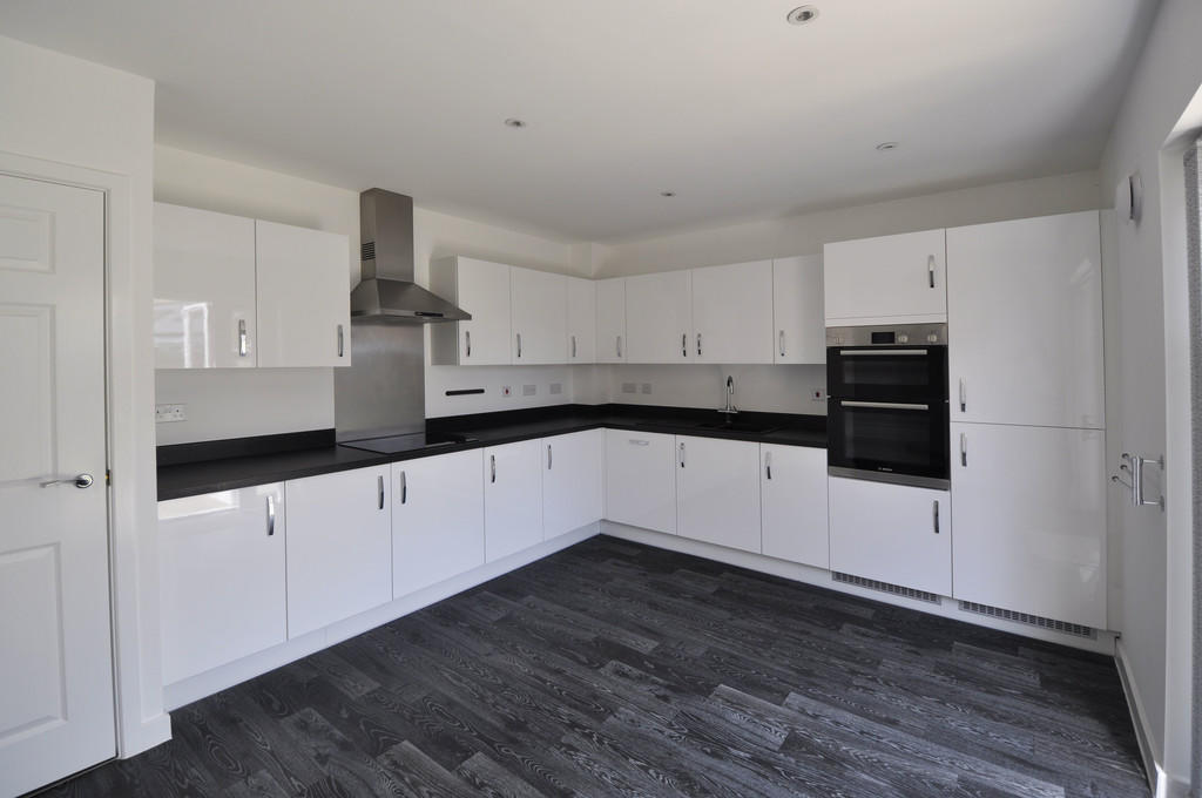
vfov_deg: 77.2
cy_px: 399
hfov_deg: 100.5
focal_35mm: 15
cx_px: 601
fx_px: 500
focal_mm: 10
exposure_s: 1/125
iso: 250
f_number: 5.6
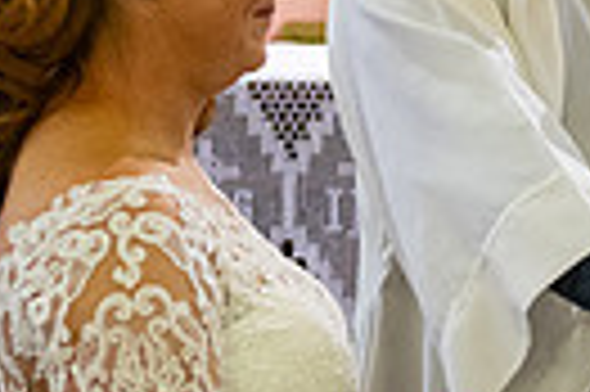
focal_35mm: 195
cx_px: 482
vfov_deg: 7.0
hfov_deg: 10.5
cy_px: 210
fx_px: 3192
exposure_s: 1/160
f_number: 3.5
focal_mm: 44
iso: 1250
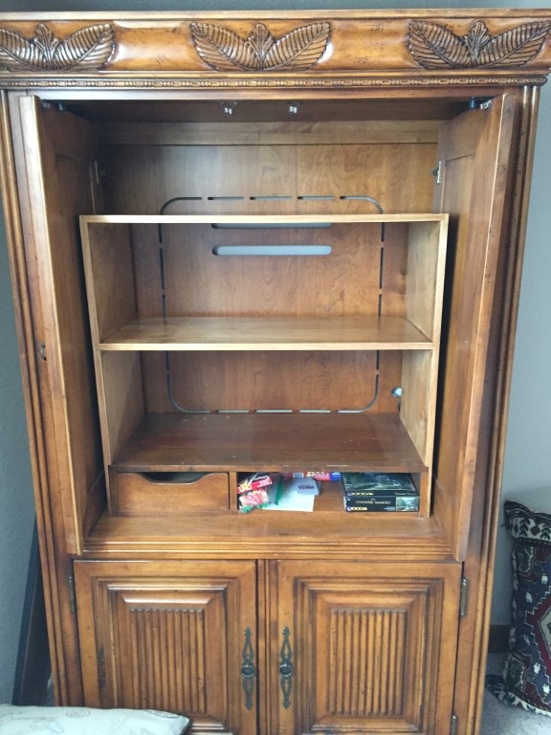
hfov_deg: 48.2
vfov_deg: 61.7
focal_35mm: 29
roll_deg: +0.2
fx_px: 615
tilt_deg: -13.3
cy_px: 368
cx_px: 276
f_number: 2.2
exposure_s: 1/20
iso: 250
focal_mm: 4.15
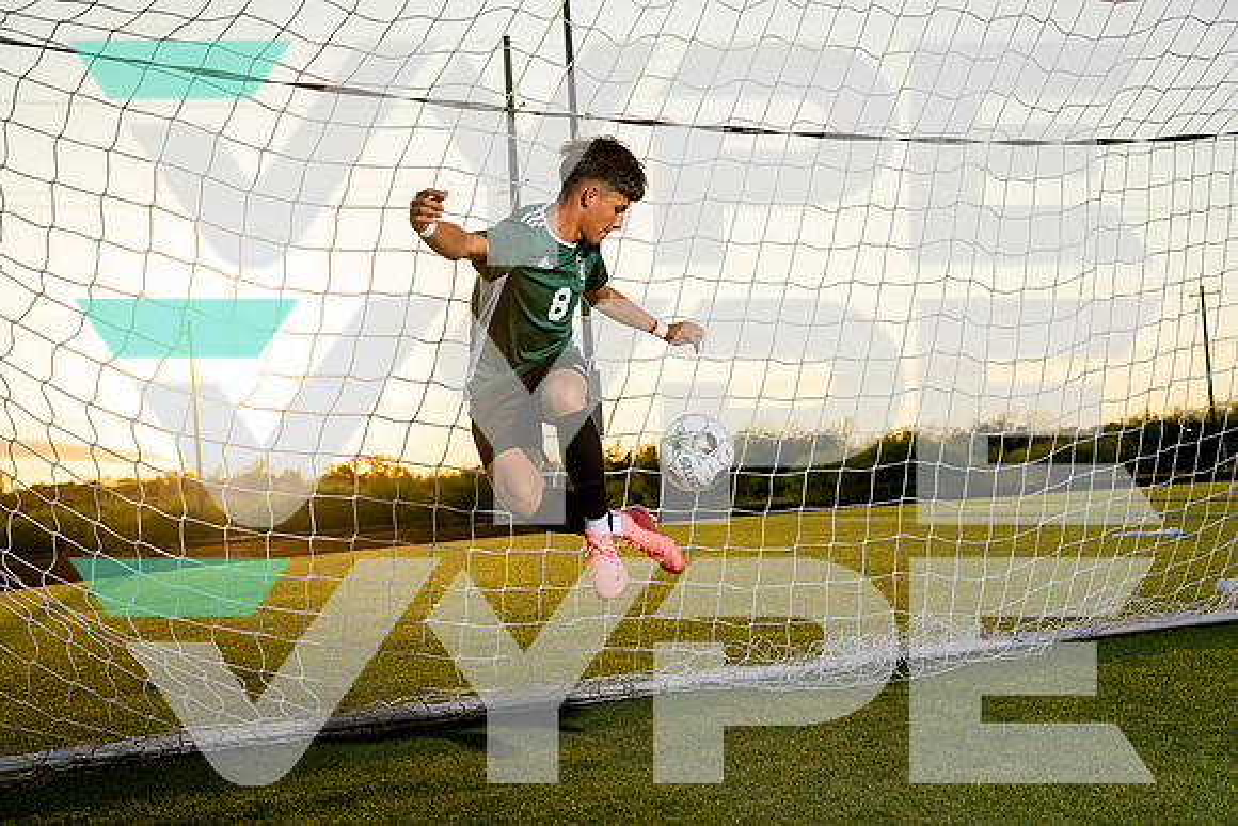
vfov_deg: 28.4
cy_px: 413
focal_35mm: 47
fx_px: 1630
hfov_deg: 41.6
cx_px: 619
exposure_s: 1/1250
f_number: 4.5
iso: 200
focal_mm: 46
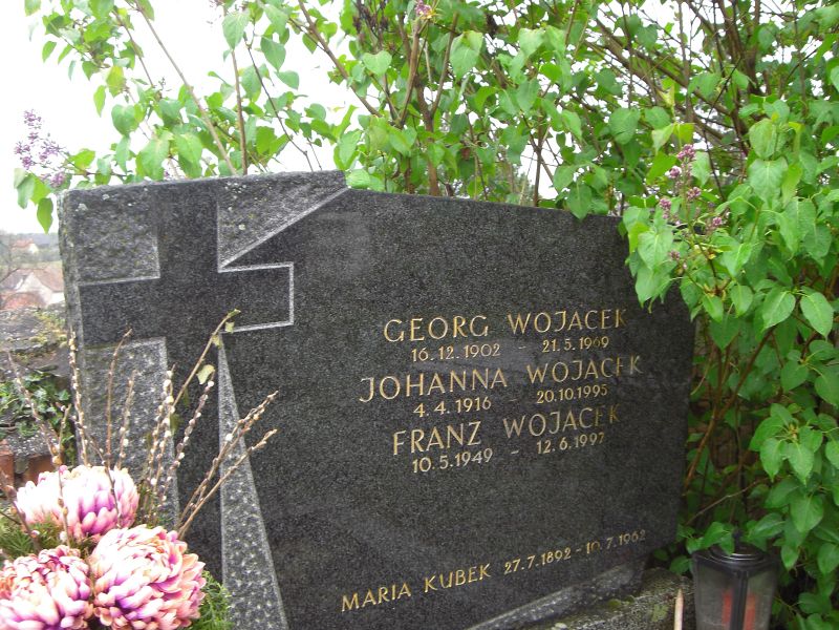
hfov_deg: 49.0
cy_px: 315
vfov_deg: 37.7
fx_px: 921
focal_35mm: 38
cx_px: 420
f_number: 2.7
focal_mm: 6.2
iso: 64
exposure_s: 1/60
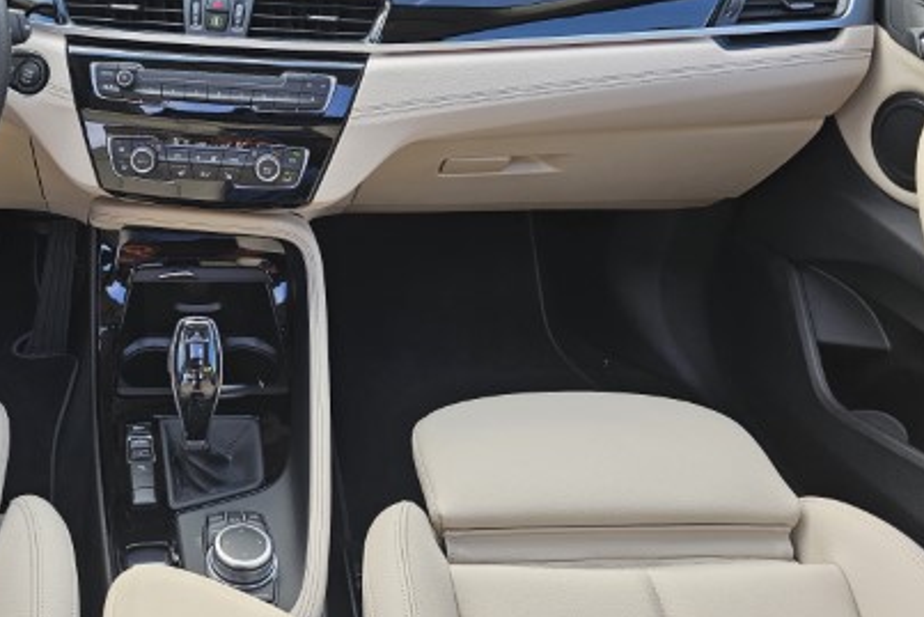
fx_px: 976
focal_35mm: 38
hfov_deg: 48.2
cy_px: 163
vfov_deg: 34.4
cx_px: 199
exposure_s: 1/180
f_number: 1.7
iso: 32
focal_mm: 6.3
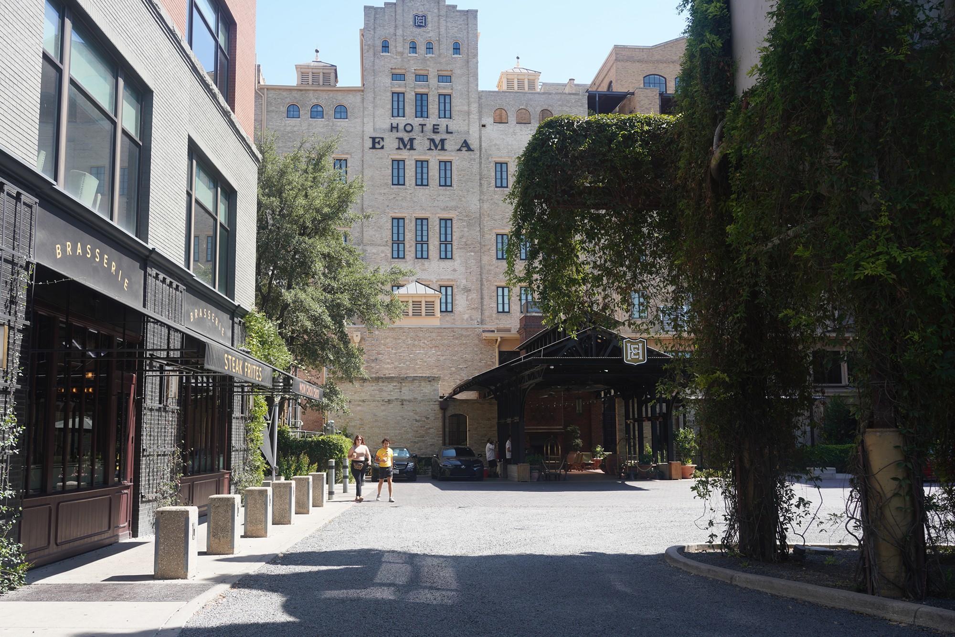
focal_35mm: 35
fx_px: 929
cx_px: 478
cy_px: 318
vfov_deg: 37.9
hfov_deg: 54.4
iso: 100
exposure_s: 1/100
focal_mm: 35
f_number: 8
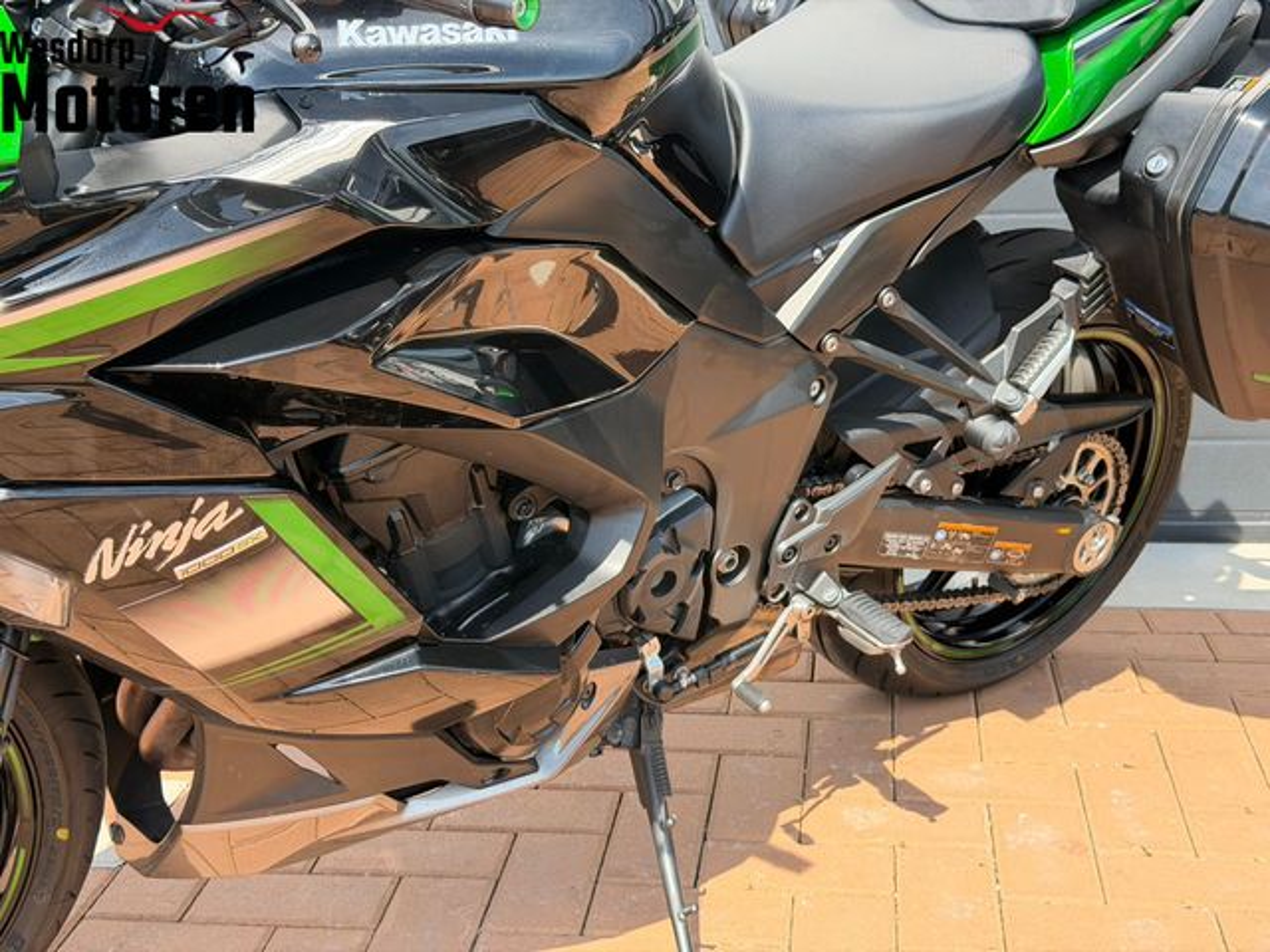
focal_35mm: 48
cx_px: 635
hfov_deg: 39.7
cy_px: 476
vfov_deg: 30.3
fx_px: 1761
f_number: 1.78
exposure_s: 1/1116
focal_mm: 6.76
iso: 100
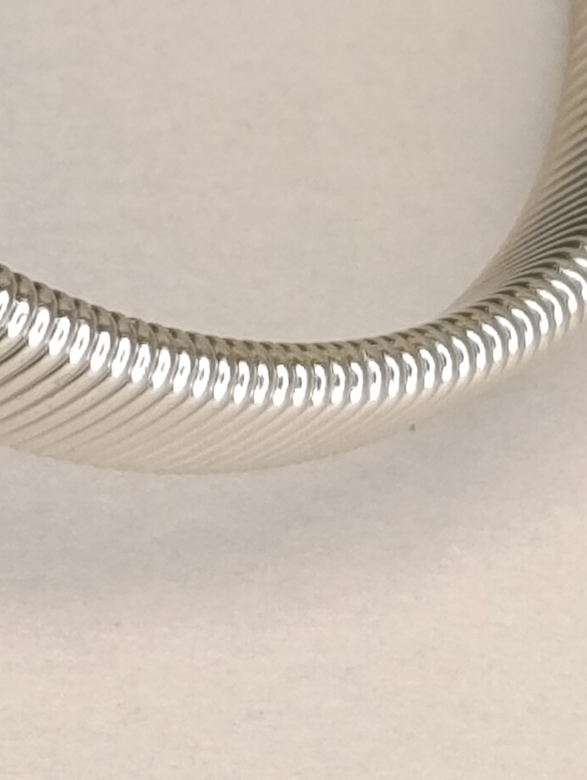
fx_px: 9134
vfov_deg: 4.9
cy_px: -380
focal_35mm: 405
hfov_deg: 3.7
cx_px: -98
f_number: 1.65
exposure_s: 1/99.9
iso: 104
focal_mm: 6.11
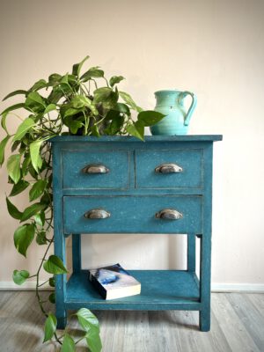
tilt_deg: -3.3
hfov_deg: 53.1
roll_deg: -0.5
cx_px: 132
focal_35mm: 26
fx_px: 264
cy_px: 176
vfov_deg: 67.3
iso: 160
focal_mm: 5.96
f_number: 1.6
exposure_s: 1/50
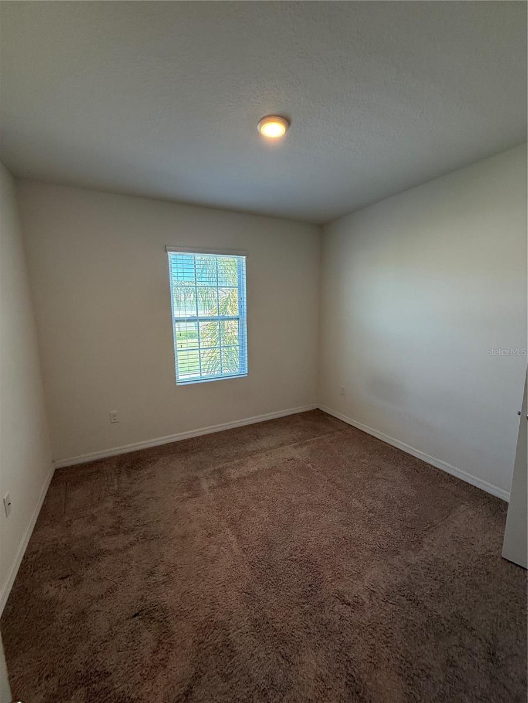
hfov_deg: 85.7
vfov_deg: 102.1
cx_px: 264
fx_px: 285
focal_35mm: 14
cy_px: 352
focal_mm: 2.22
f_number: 2.2
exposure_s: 1/120
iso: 160
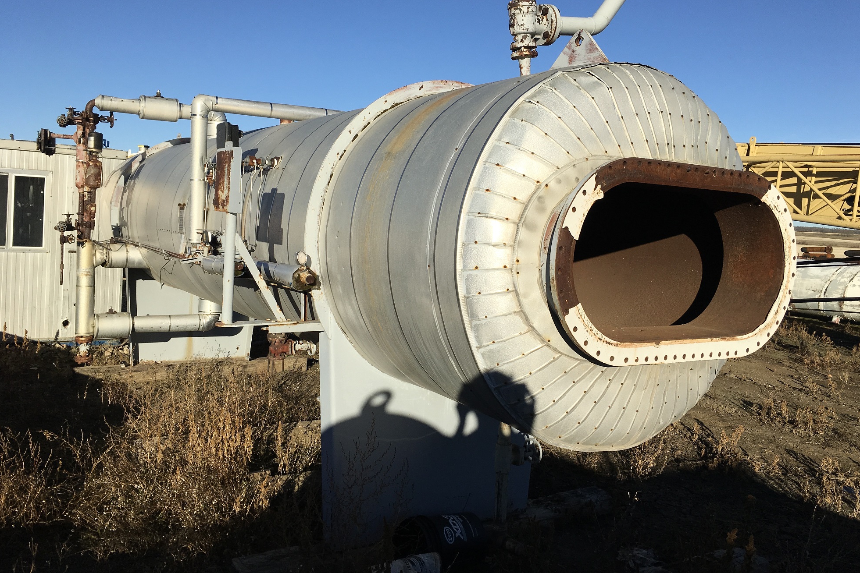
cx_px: 439
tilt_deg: -3.4
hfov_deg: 60.3
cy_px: 249
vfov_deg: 42.3
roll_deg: -2.6
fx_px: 741
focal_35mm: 31
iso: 25
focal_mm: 4.15
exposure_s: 1/2849
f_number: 2.2
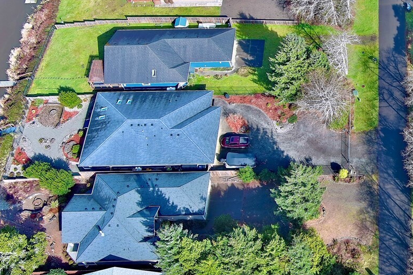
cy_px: 118
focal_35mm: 63
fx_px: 723
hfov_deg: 29.7
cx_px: 417
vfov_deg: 21.6
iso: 100
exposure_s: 1/342
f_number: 2.8
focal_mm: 10.57
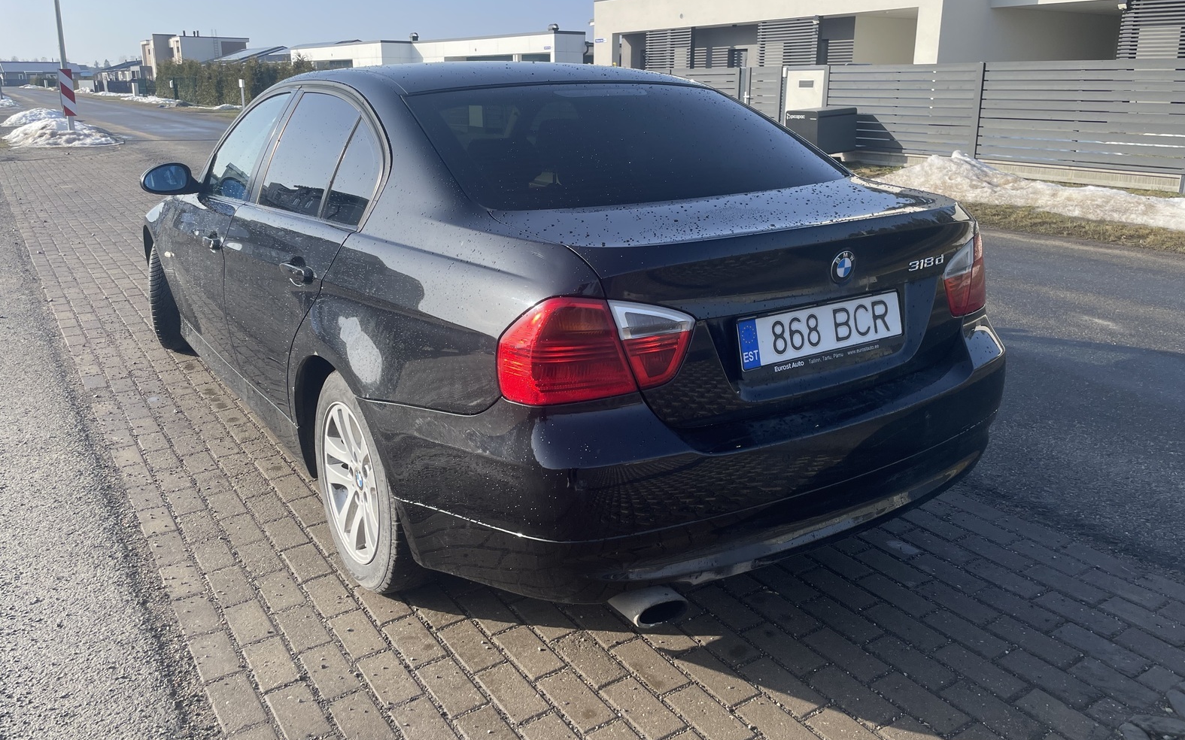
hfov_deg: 66.5
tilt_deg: -13.9
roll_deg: -0.2
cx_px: 589
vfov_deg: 44.5
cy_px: 327
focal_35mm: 28
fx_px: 904
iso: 32
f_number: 1.6
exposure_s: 1/1715
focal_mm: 4.2
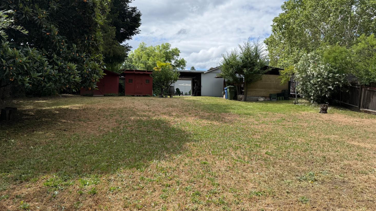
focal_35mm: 27
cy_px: 92
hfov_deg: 69.9
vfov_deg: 42.8
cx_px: 188
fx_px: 269
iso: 80
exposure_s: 1/4405
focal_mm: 6.76
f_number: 1.78
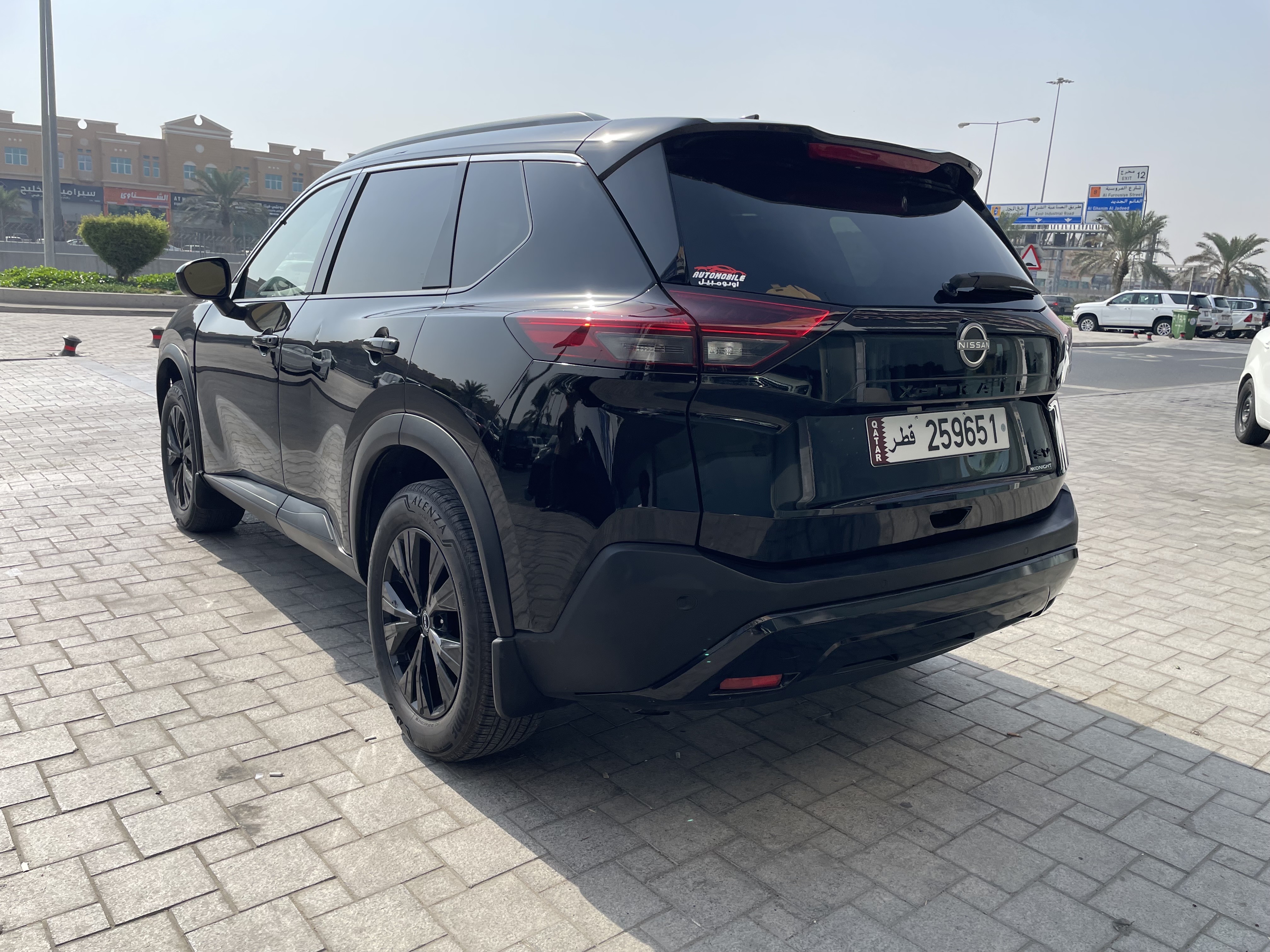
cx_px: 635
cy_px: 476
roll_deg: -4.1
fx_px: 954
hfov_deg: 67.3
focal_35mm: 26
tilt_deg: -11.8
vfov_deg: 53.1
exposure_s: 1/3040
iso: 32
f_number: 1.6
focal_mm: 4.2
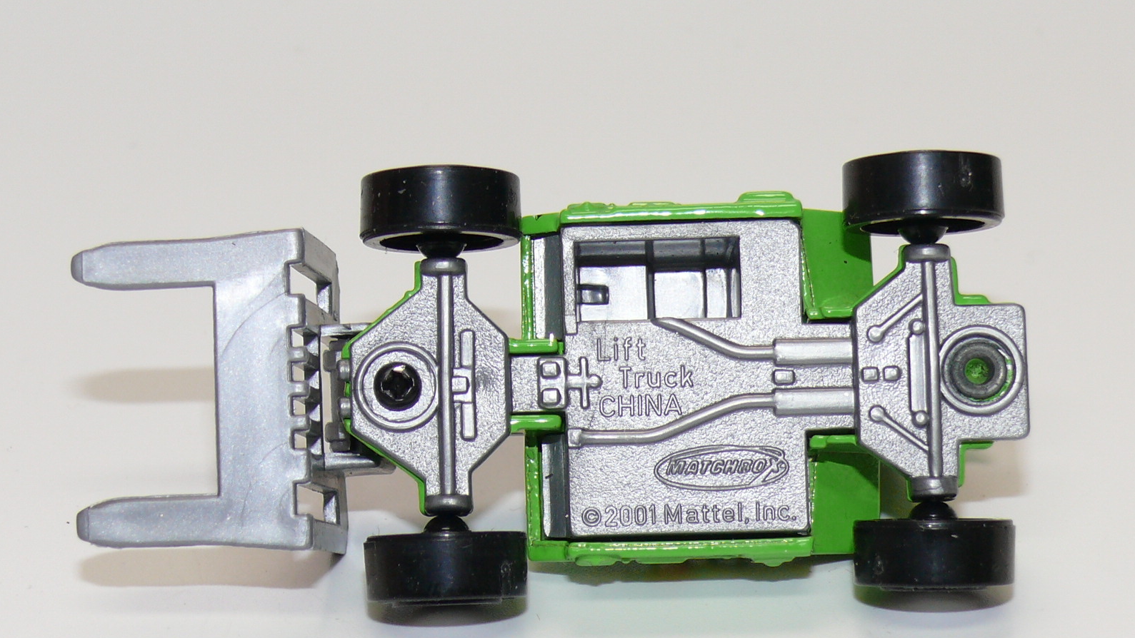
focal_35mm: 113
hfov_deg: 18.9
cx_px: 569
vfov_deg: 10.7
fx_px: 3401
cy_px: 367
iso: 100
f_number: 4
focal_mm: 13.5
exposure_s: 1/30
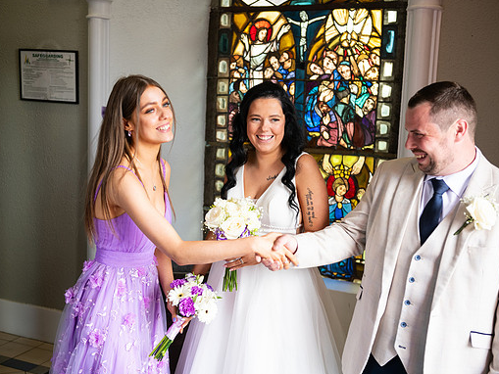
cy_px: 187
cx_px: 238
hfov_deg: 41.2
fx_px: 663
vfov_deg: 31.5
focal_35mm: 46
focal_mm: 42
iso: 640
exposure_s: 1/160
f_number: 3.5
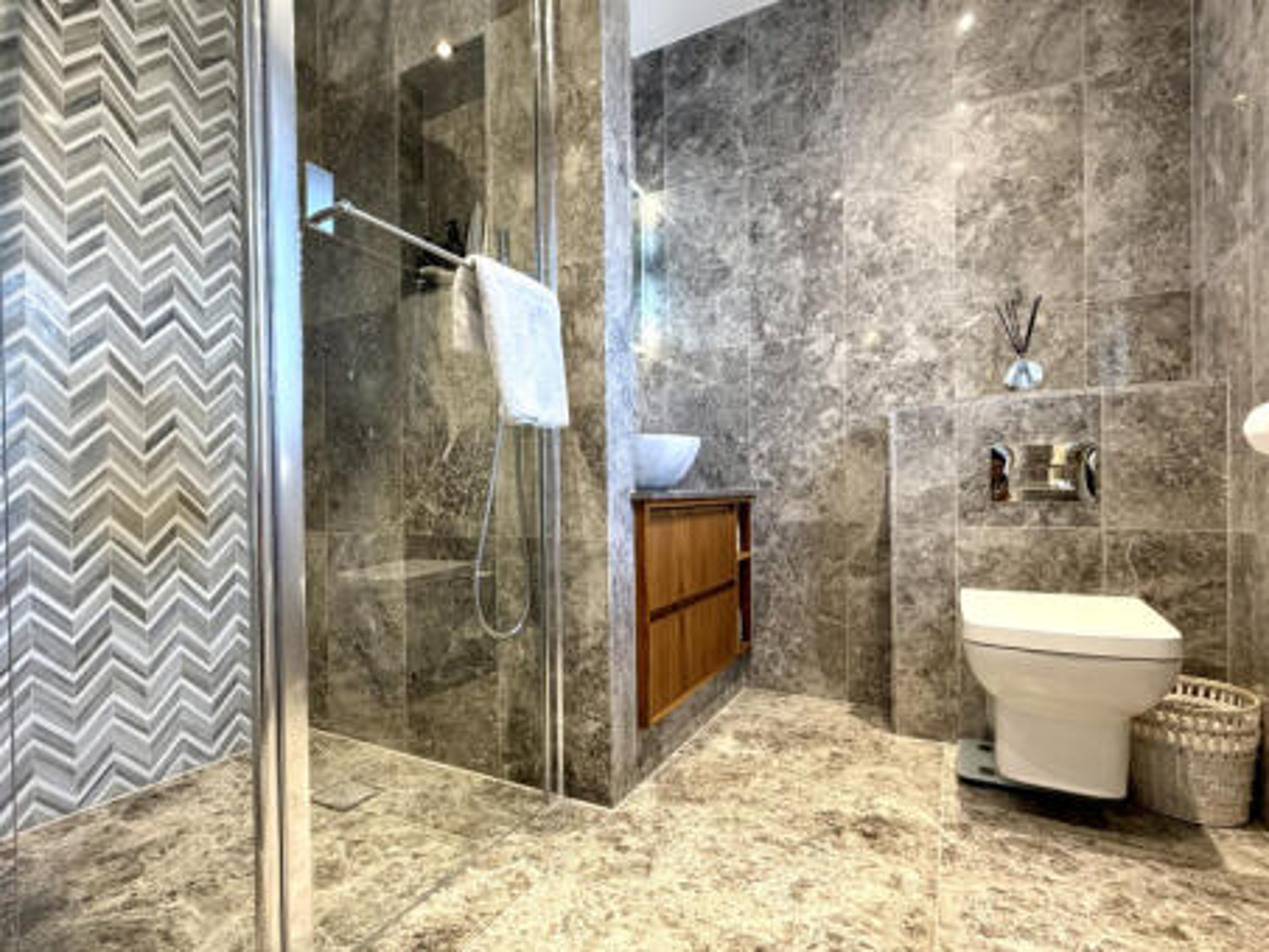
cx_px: 570
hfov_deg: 87.5
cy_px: 500
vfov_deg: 71.6
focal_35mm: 18
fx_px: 660
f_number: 2.2
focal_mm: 2.22
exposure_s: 1/50
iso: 200
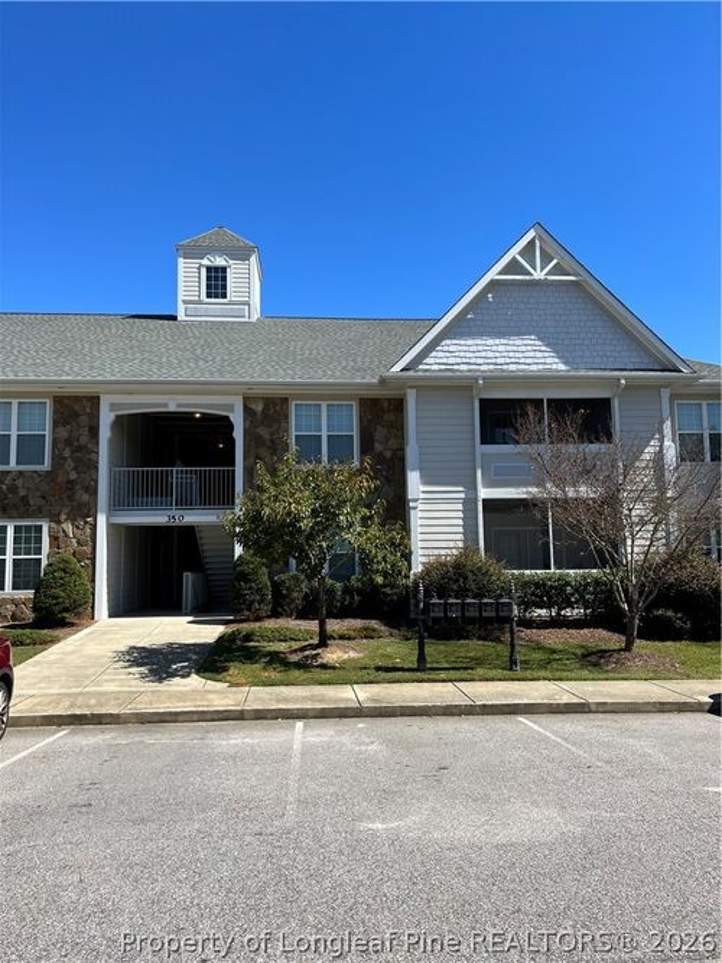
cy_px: 482
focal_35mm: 26
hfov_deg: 53.0
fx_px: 723
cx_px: 361
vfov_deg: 67.3
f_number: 1.5
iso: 50
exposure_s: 1/3704
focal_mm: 5.7
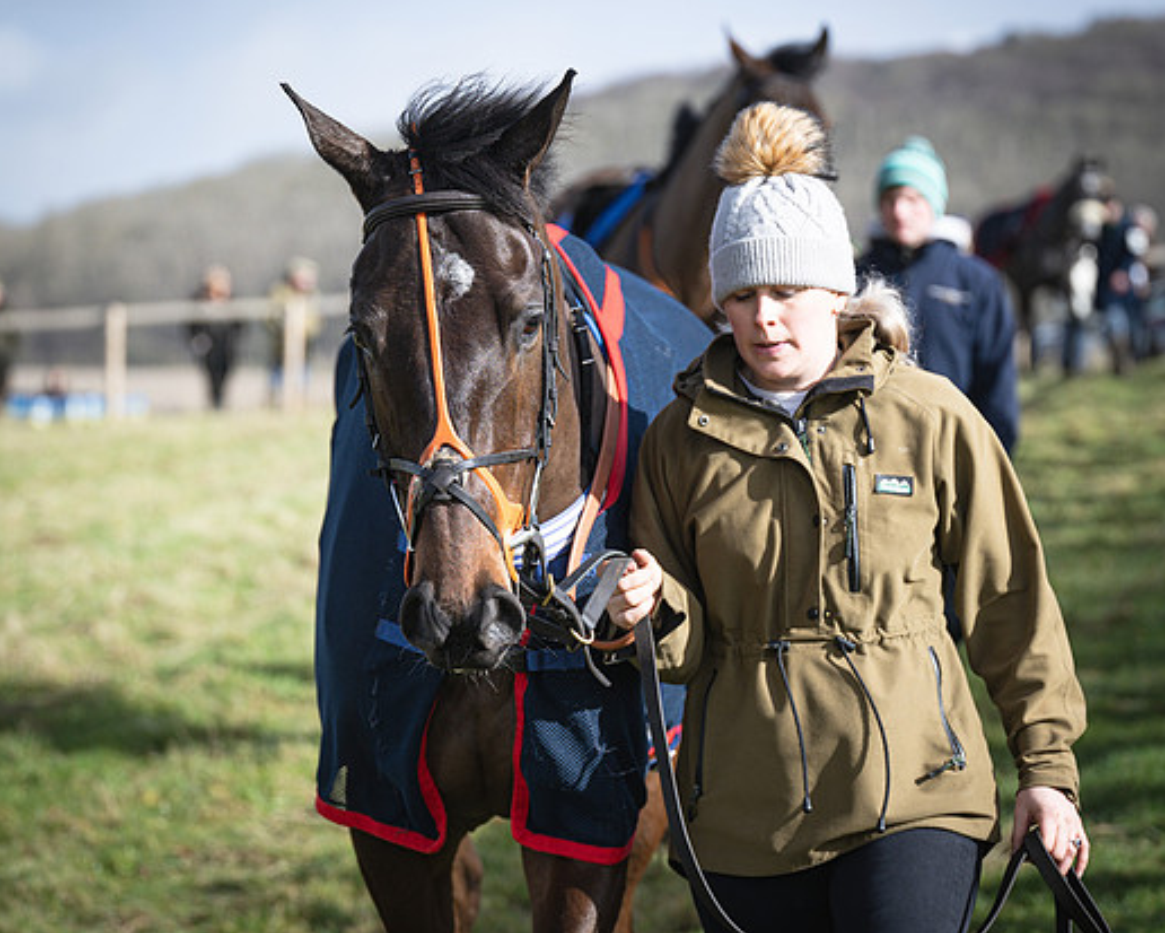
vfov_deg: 10.7
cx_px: 598
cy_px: 450
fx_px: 5000
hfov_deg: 13.3
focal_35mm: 145
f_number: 2.8
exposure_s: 1/2000
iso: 160
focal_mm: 79
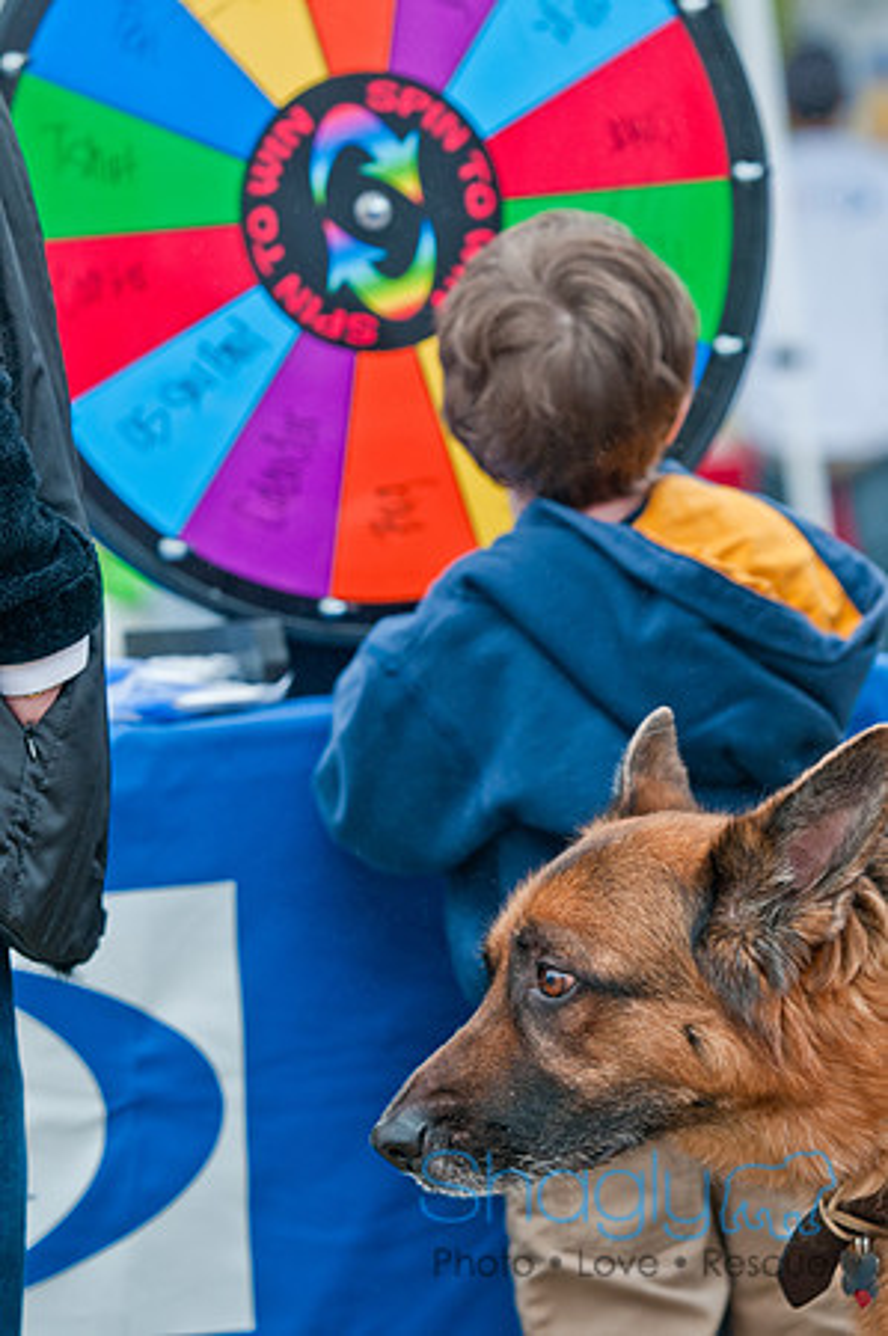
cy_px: 668
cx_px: 444
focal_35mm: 180
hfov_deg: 7.6
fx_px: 6675
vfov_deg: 11.4
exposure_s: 1/250
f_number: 5
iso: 320
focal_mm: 120
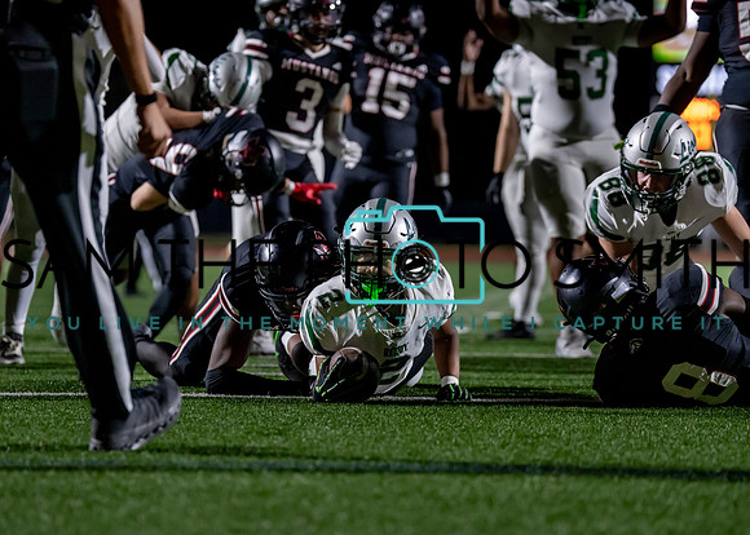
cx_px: 378
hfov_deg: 11.9
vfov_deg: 8.5
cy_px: 307
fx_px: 3585
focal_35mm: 168
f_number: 2.8
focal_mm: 135
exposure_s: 1/1250
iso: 3200
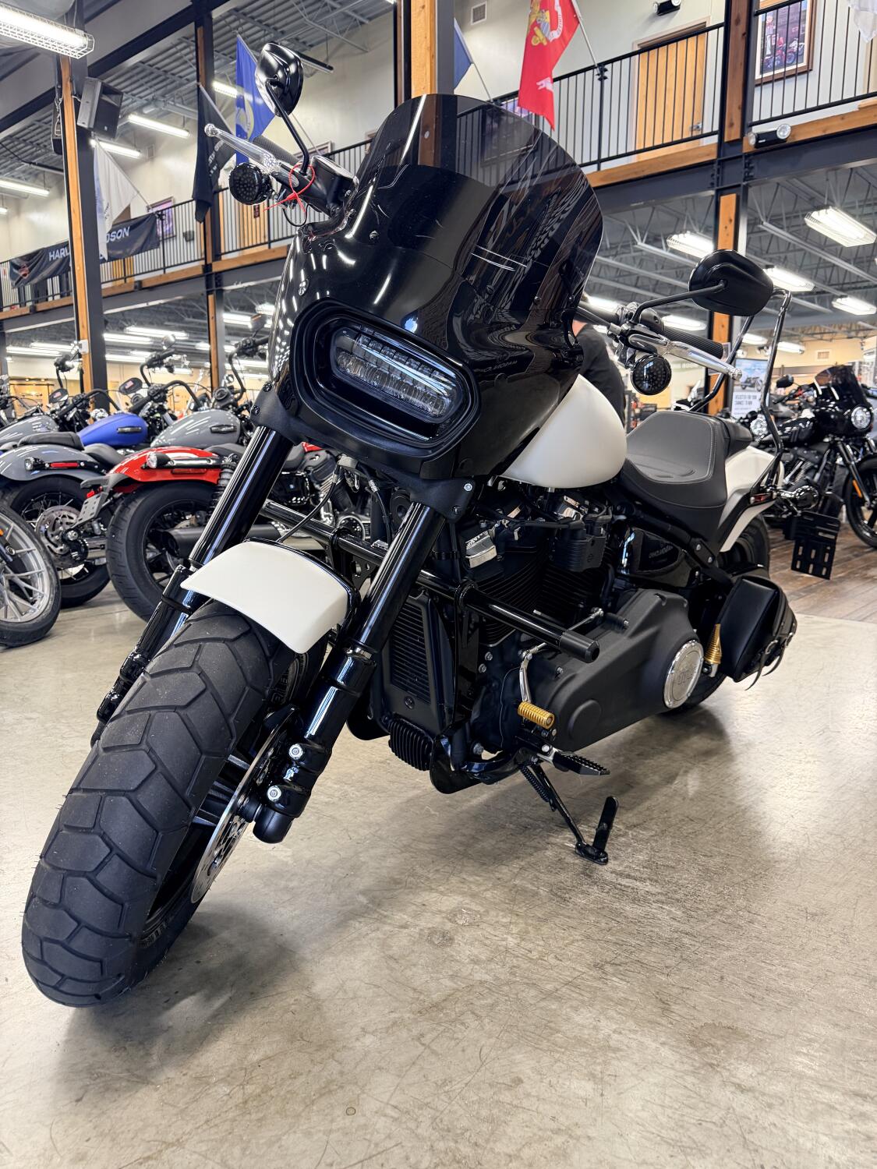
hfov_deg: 56.8
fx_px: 811
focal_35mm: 24
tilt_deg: -10.6
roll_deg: -1.0
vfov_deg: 71.6
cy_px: 584
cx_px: 438
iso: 320
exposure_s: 1/60
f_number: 1.78
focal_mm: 6.76
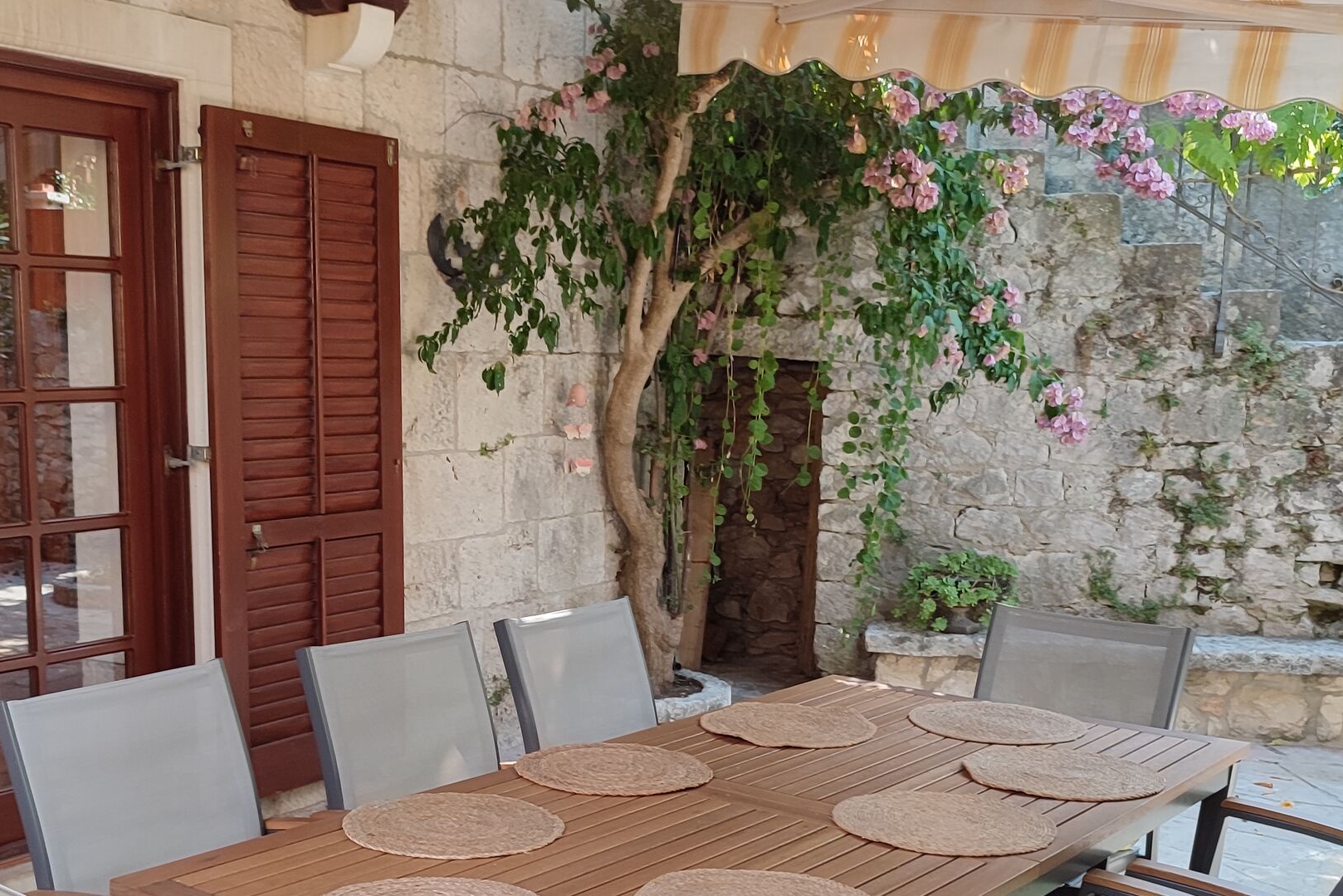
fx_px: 1679
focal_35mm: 45
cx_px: 536
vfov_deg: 29.6
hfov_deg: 43.4
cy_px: 623
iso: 82
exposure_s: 1/100
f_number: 1.9
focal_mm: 6.04
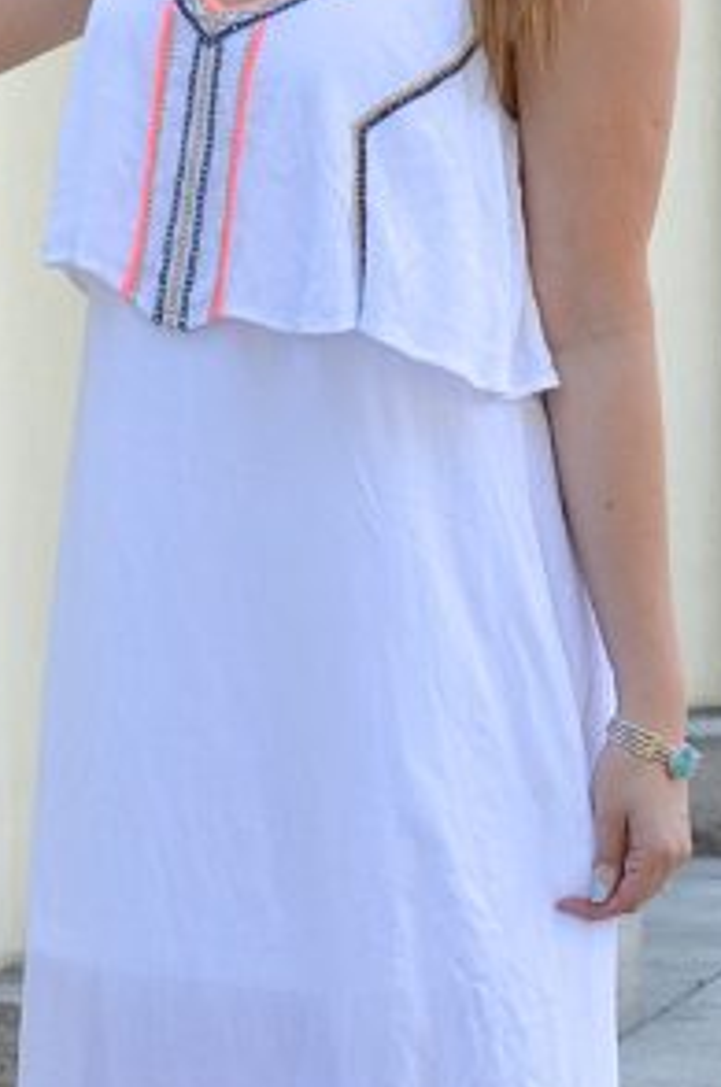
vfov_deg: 8.0
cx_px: 233
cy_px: 580
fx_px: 7778
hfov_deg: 5.3
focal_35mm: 258
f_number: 7.1
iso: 200
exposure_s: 1/200
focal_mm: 50
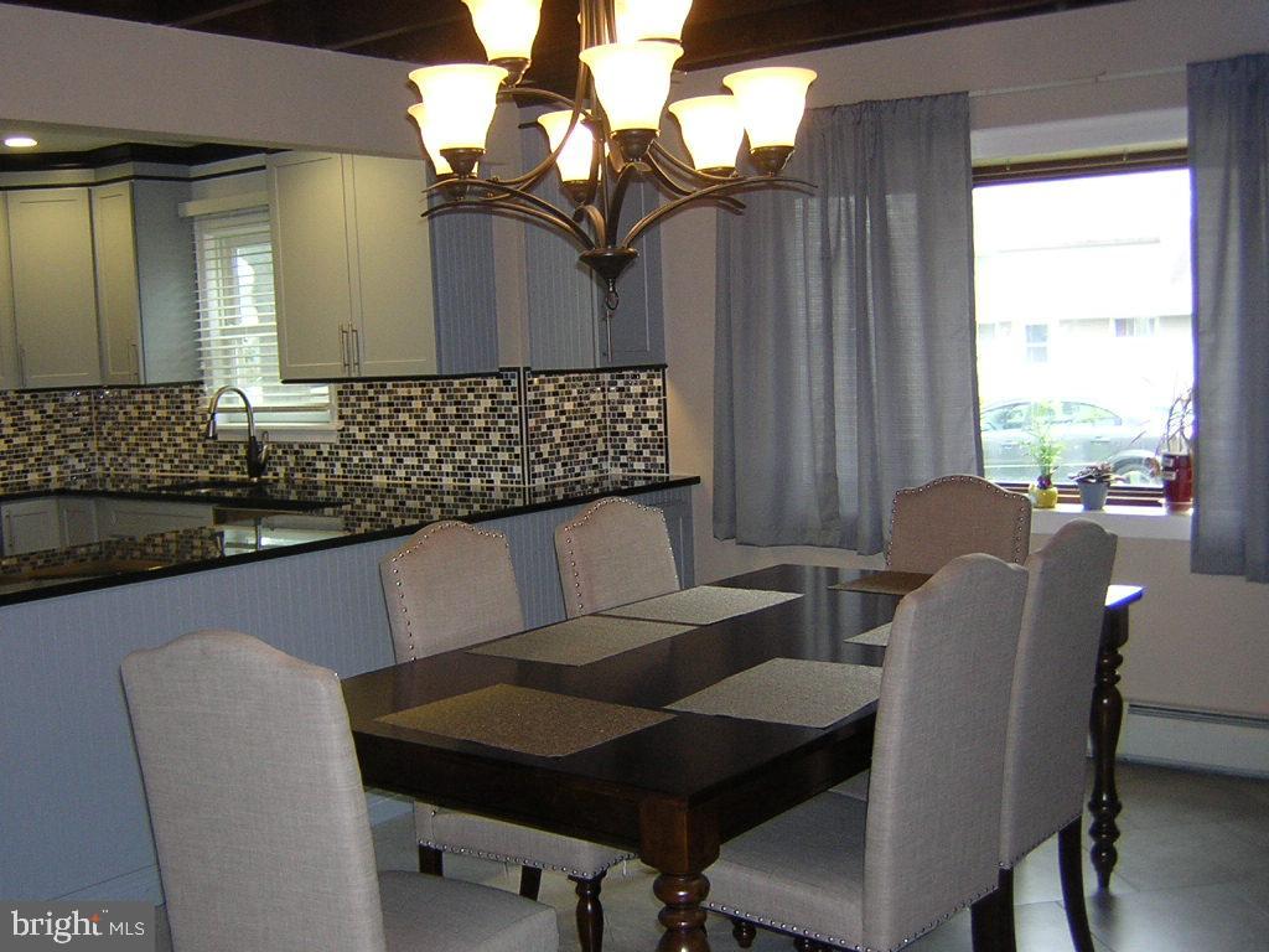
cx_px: 634
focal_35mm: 36
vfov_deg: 39.7
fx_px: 1320
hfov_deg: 51.4
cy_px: 476
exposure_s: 1/60.1
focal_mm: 4.7
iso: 289
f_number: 2.6
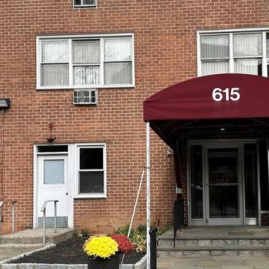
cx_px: 187
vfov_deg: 30.0
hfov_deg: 29.8
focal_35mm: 57
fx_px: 501
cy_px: 160
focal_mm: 6.86
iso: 80
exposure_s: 1/1083
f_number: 1.78
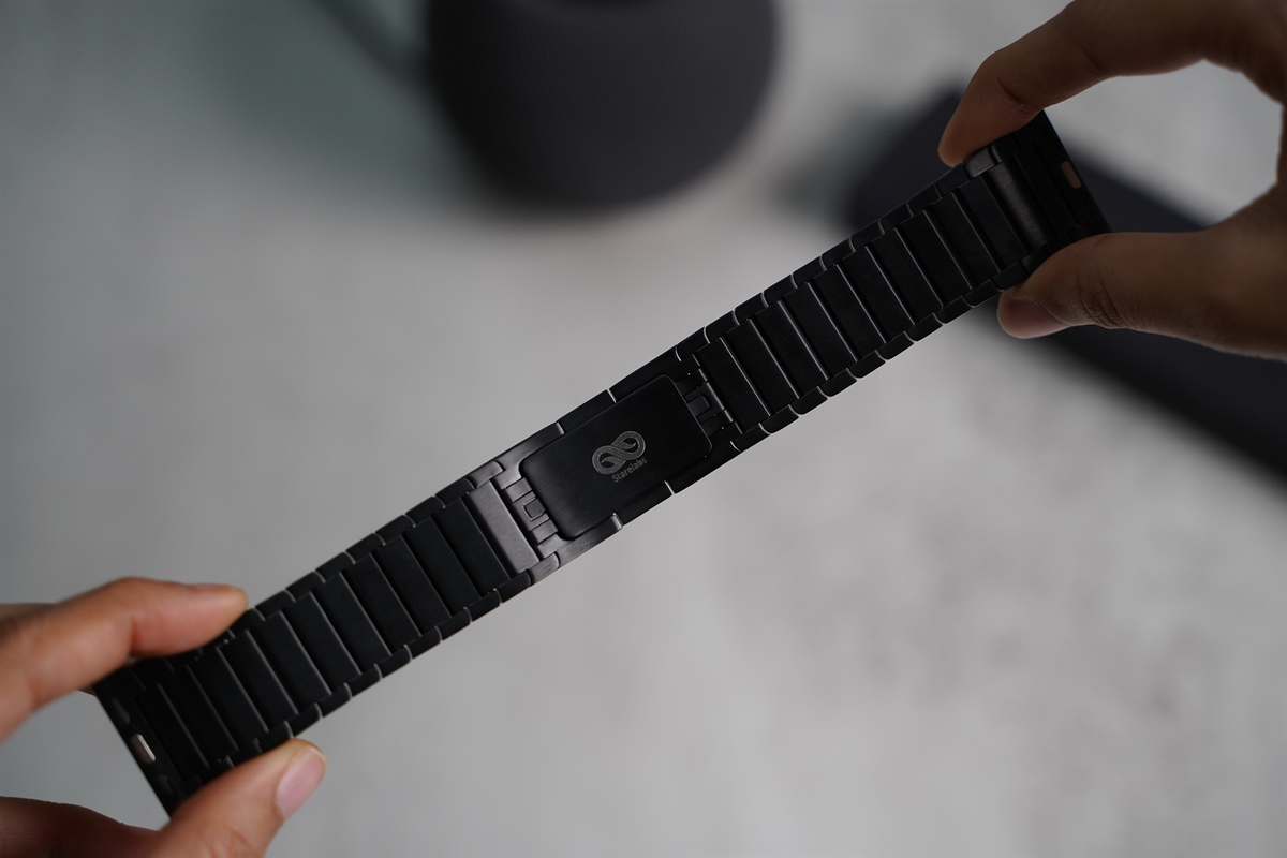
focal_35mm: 75
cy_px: 429
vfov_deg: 18.2
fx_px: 2681
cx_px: 644
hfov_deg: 27.0
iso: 500
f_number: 4
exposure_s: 1/80
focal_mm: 75
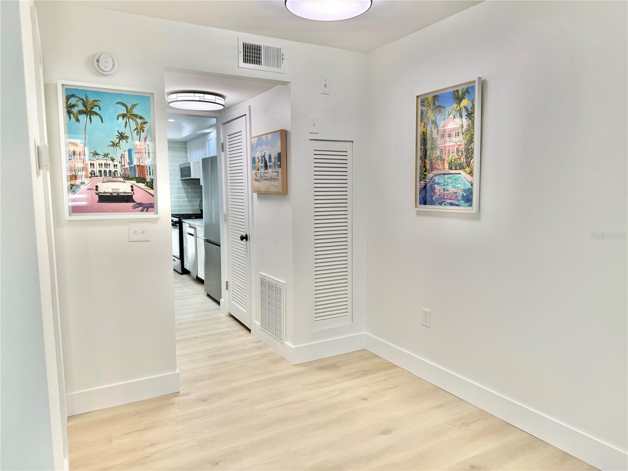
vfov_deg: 56.8
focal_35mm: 24
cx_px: 314
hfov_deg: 71.6
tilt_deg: -5.1
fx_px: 435
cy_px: 236
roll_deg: +1.2
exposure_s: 1/172
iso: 80
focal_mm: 6.76
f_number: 1.78
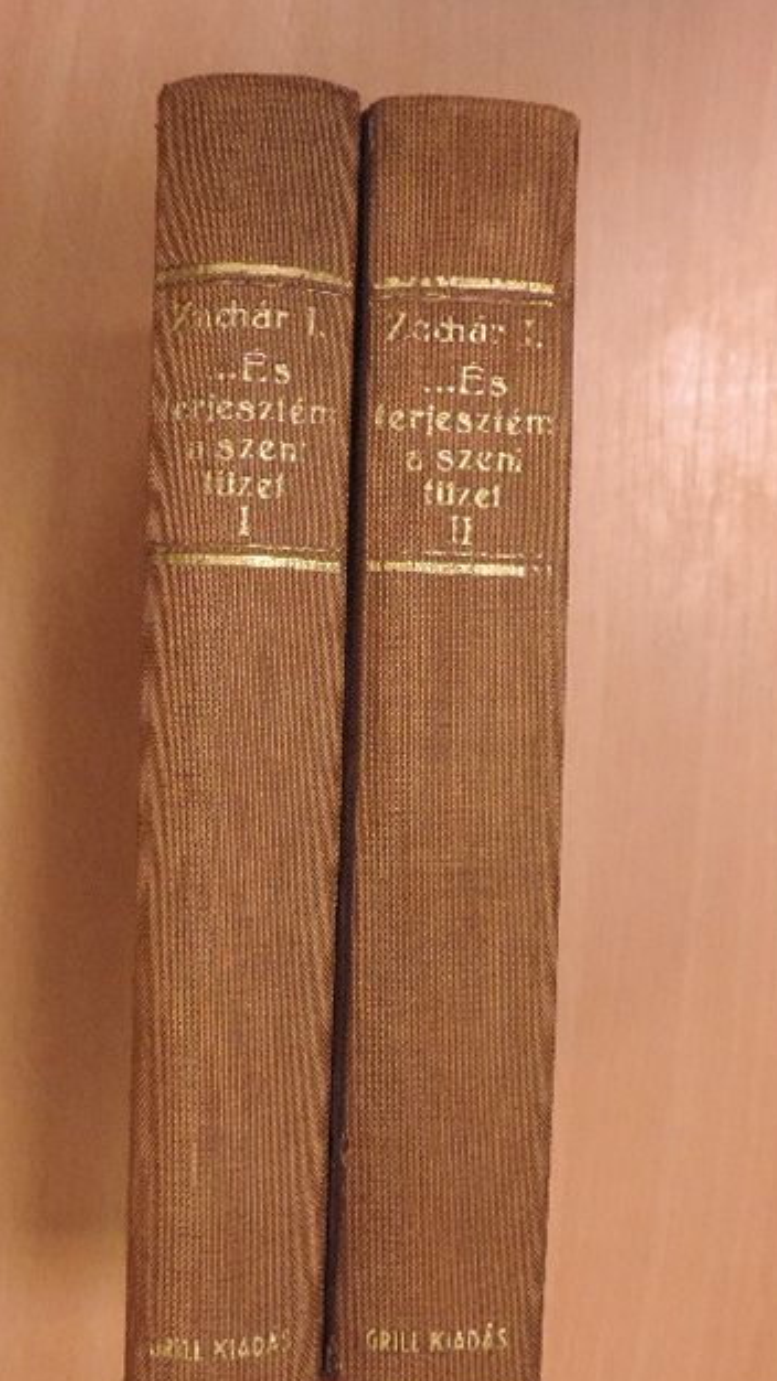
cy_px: 702
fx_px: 1429
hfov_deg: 30.4
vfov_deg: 51.6
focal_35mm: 39
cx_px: 349
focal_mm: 6.2
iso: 1100
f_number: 3.3
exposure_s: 1/60
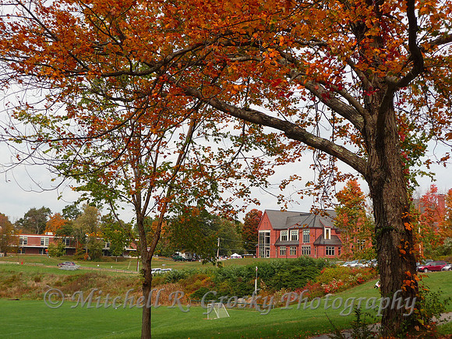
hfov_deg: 34.9
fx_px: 718
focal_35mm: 55
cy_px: 170
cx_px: 226
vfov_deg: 26.6
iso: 100
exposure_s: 1/400
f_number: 4.3
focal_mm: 9.3
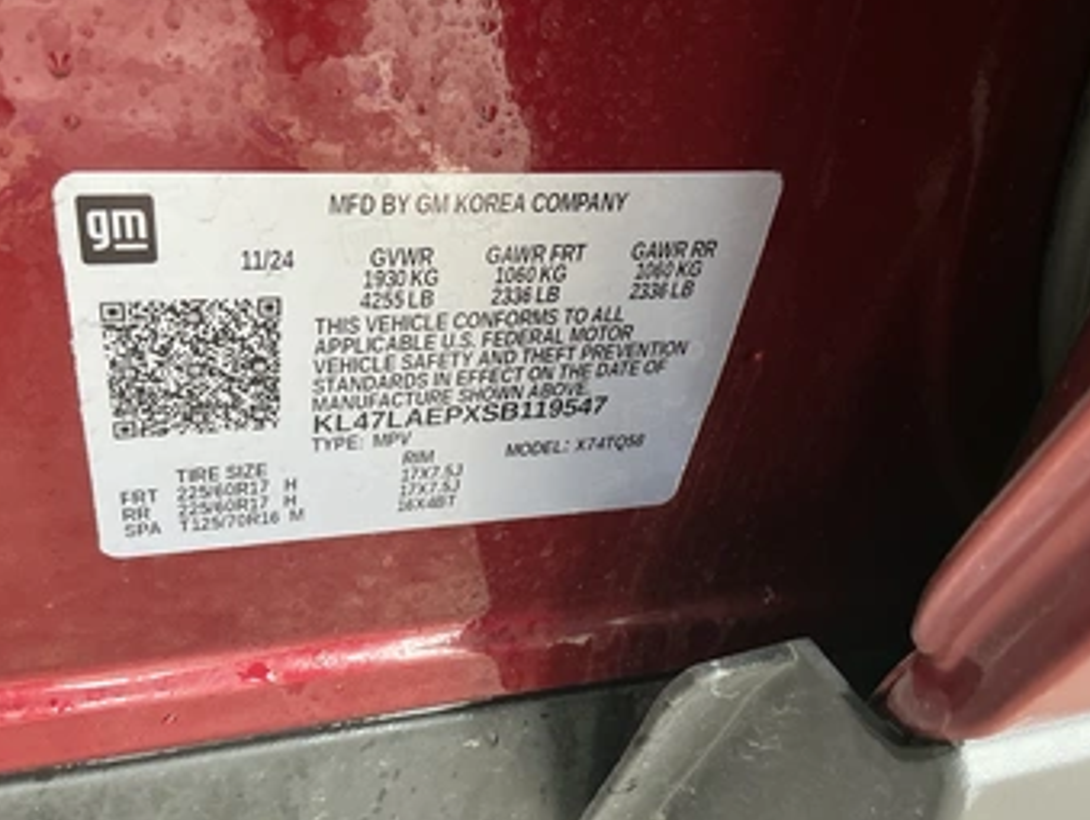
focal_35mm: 33
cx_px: 489
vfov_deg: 43.0
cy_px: 457
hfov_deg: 55.2
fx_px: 1040
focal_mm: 3
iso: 80
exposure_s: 1/60
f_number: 1.8
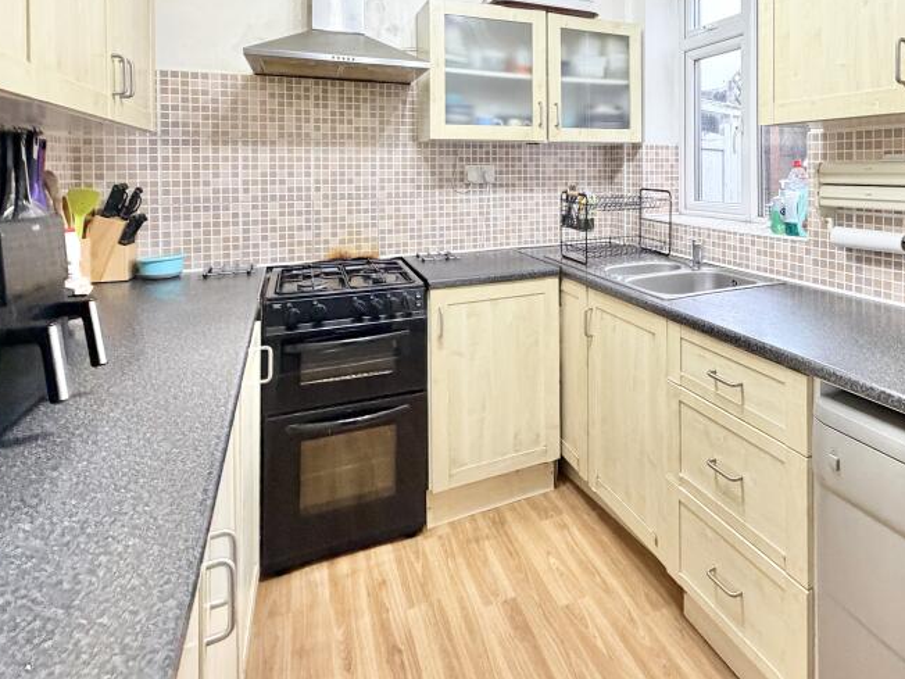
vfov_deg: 57.9
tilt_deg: -0.5
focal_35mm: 22
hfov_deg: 74.1
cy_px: 169
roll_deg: -0.2
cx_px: 601
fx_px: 575
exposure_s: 1/50
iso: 500
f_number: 2.2
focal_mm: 2.22
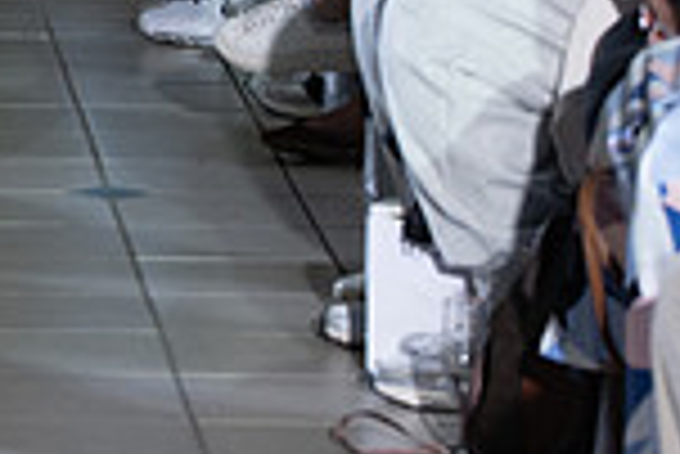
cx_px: -513
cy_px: -236
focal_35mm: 308
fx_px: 5823
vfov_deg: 4.4
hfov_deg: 6.5
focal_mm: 80
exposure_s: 1/160
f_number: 5
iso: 1250
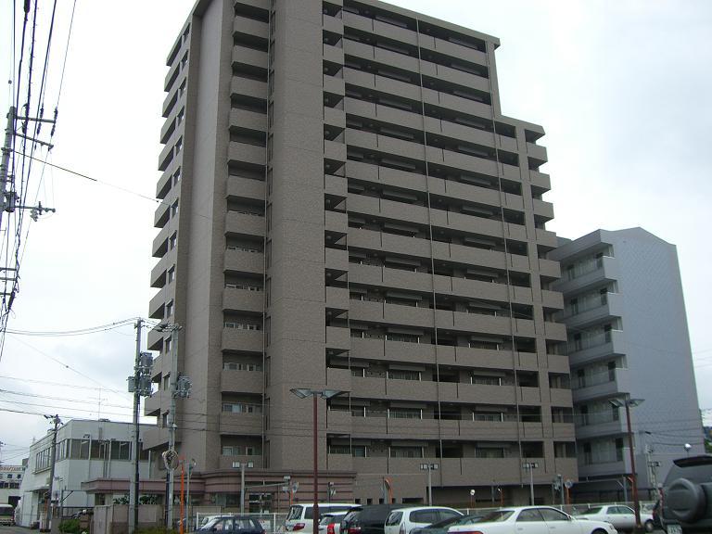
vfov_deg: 37.7
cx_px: 356
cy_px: 267
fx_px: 782
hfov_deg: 49.0
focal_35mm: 38
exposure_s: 1/320
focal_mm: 6.2
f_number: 4.3
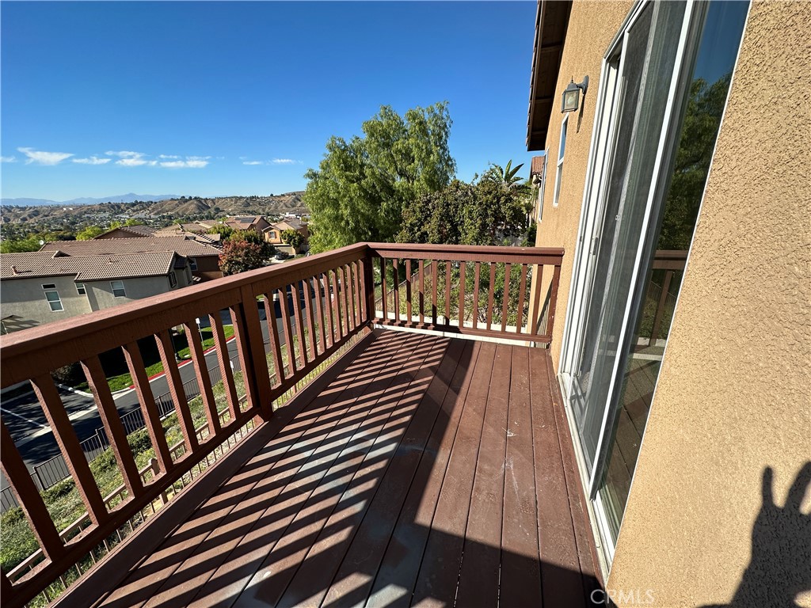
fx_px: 328
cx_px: 406
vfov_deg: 85.7
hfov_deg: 102.1
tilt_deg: -17.8
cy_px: 304
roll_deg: +1.5
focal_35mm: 14
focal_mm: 2.22
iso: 50
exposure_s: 1/1366
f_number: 2.2
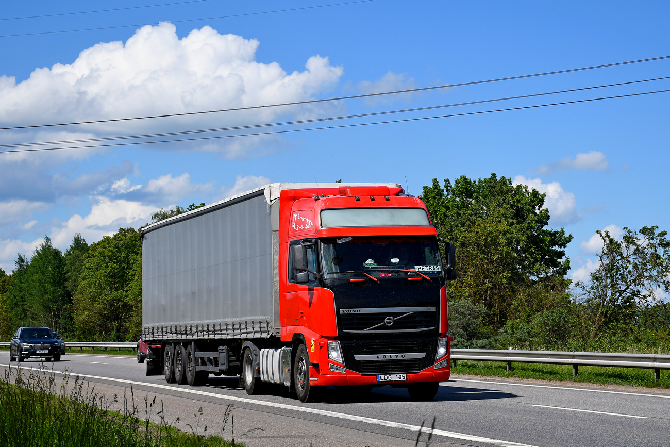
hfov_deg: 30.1
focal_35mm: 67
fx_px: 1247
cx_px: 335
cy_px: 224
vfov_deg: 20.3
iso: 200
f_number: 6.3
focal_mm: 45
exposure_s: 1/1600
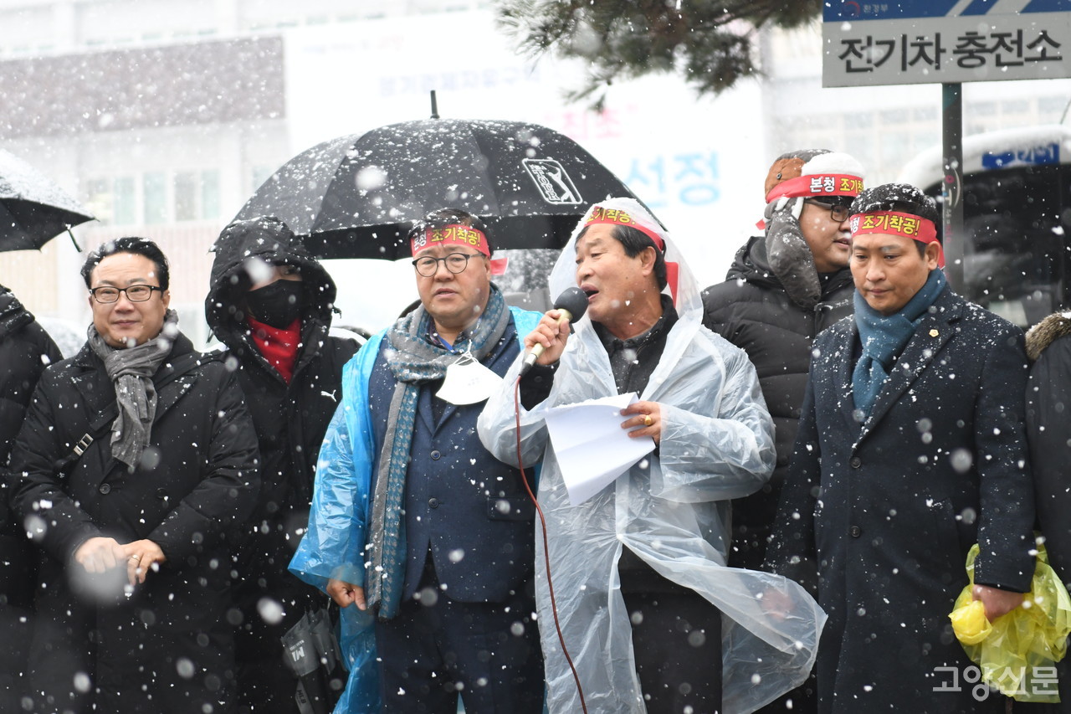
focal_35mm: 105
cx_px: 536
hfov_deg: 19.5
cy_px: 357
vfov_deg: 13.0
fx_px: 3123
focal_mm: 70
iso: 1250
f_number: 2.8
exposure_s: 1/320
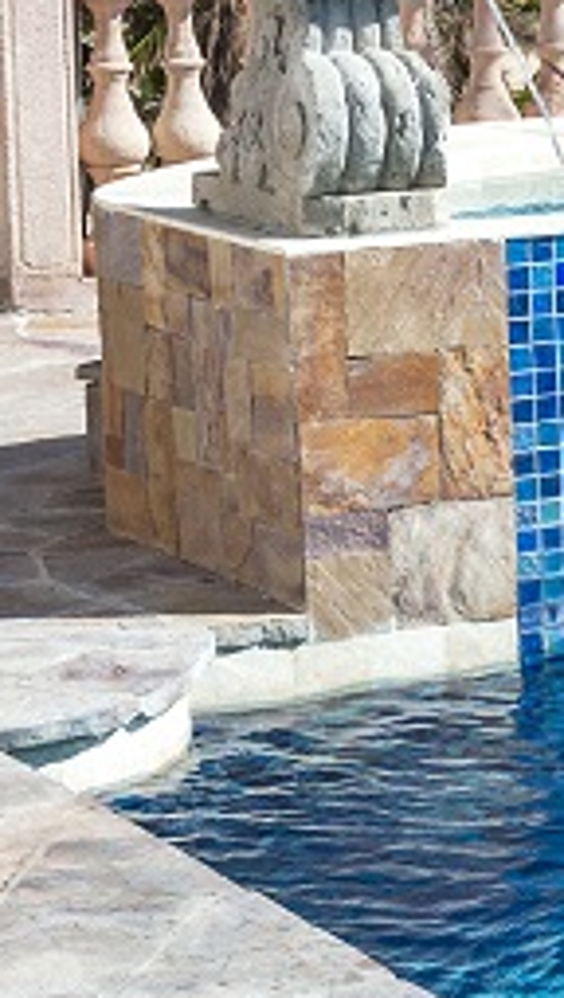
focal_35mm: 164
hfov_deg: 6.9
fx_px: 4347
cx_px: 1520
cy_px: 387
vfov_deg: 13.1
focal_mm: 50
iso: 200
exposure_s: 1/160
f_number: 10
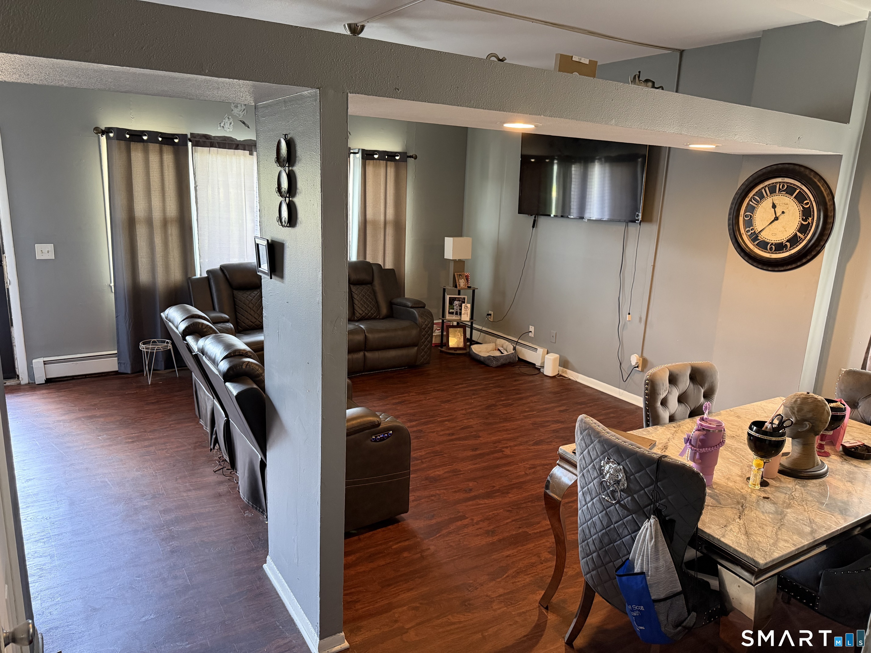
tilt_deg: -14.2
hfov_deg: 71.6
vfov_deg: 56.8
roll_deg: -2.0
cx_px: 436
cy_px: 326
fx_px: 604
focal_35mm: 24
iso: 640
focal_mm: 6.76
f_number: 1.78
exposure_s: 1/40
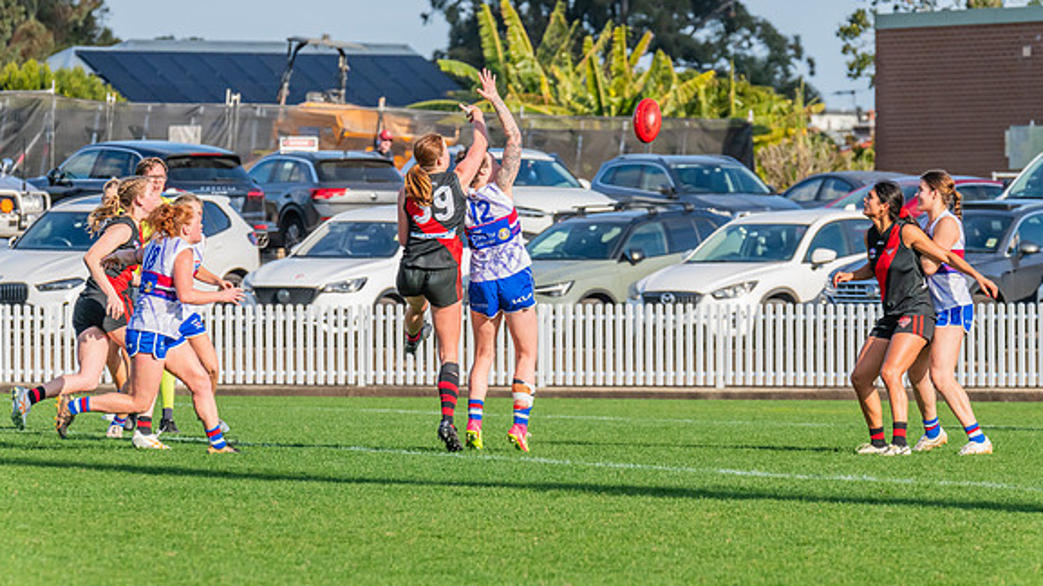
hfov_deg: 6.3
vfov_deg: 3.5
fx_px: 9537
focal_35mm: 345
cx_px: 531
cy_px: 243
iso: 800
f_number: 11
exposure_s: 1/1250
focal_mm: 310
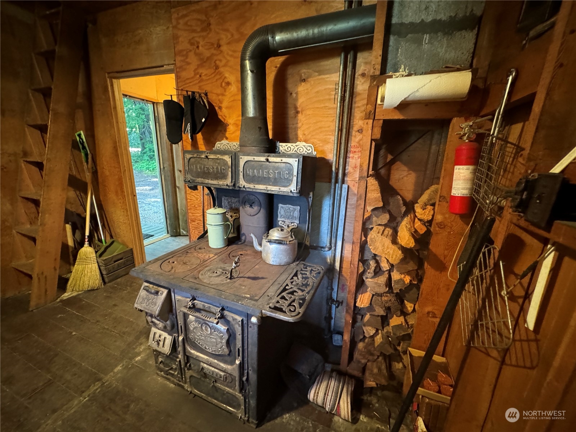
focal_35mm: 14
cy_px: 216
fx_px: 233
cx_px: 288
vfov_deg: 85.7
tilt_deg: -15.9
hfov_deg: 102.1
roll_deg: -1.5
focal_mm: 2.22
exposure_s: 1/37
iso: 1000
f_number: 2.2
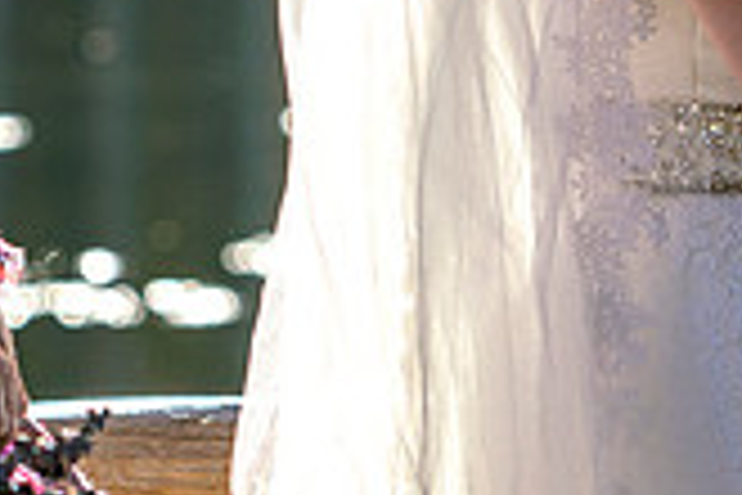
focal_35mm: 704
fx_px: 14509
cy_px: -133
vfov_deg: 2.0
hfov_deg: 2.9
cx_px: 863
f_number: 6.3
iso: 100
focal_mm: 200
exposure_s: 1/320
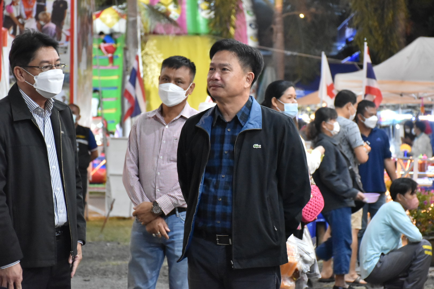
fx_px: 1447
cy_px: 144
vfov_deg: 11.4
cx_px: 217
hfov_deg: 17.1
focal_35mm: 120
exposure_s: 1/80
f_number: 5.3
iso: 3200
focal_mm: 80
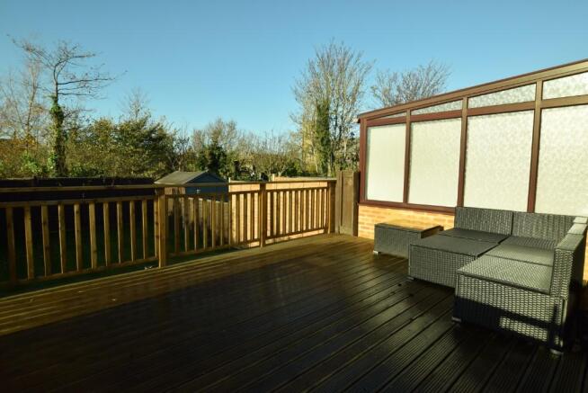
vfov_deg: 63.3
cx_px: 294
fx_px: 319
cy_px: 196
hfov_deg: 85.4
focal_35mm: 20
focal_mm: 13
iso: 400
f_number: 6.3
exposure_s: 1/1250
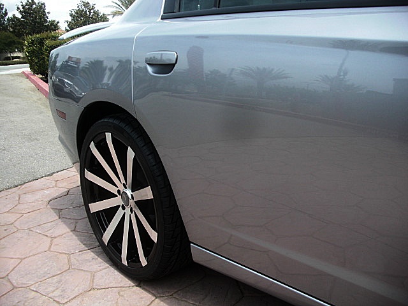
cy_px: 153
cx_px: 204
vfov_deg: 39.7
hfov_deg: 51.4
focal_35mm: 36
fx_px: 424
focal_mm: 6.3
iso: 50
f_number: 2.8
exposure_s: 1/400
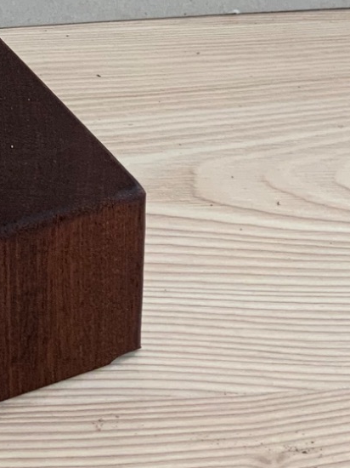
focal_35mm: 108
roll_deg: +1.0
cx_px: -52
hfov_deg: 13.4
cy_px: -185
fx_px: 1457
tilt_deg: -21.4
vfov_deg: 16.9
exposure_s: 1/122
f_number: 1.8
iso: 64
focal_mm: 3
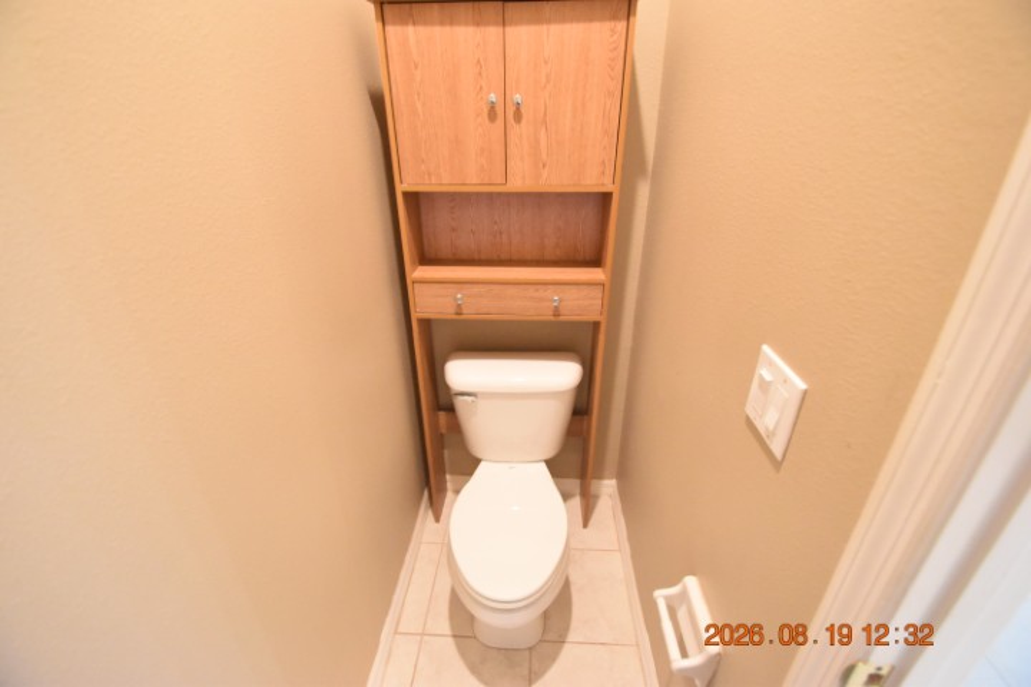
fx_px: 430
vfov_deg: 77.3
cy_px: 344
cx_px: 516
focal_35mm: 15
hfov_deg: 100.4
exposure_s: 1/60
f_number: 3.5
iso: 5000
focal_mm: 10
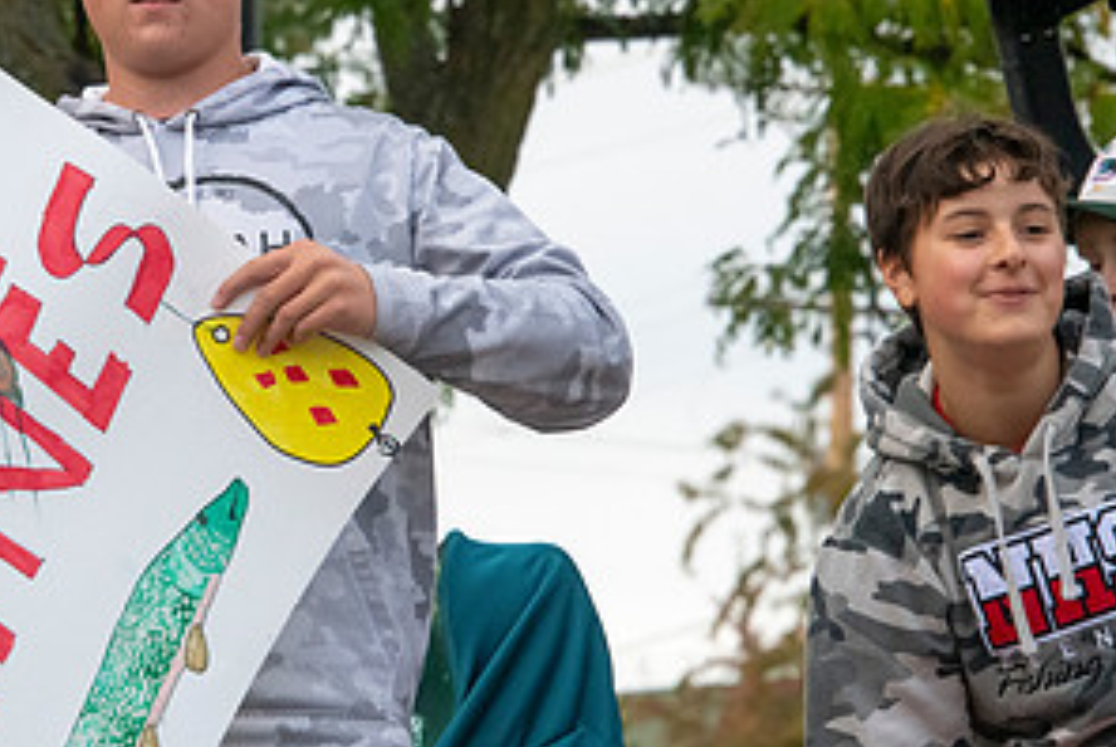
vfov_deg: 3.7
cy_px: 330
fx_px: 11543
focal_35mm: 372
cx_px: 226
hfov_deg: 5.5
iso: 3200
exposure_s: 1/1000
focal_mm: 190
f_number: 11
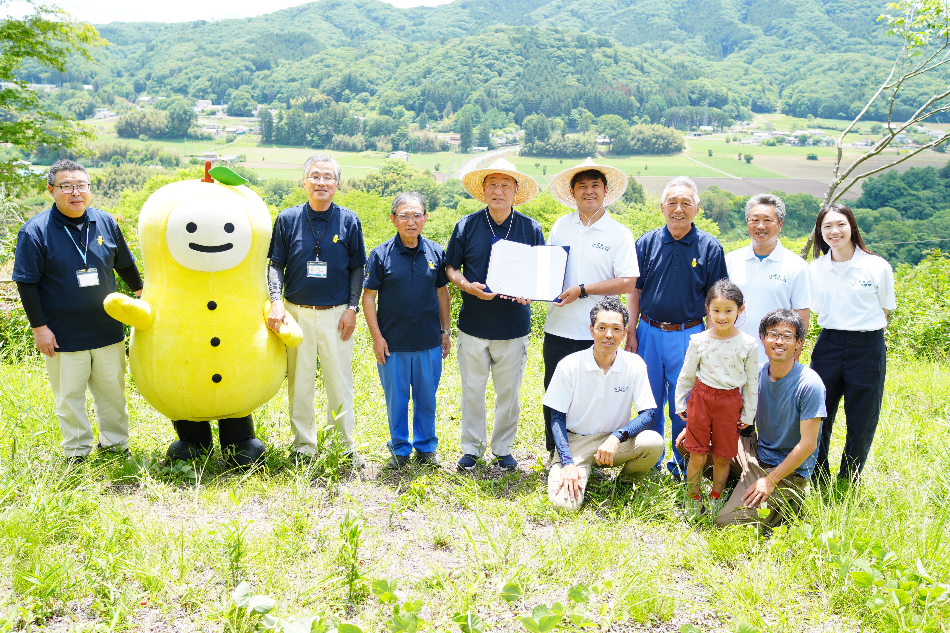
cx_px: 475
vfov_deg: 36.9
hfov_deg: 53.1
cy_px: 316
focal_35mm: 36
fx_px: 950
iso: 100
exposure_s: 1/250
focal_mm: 24
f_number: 3.5
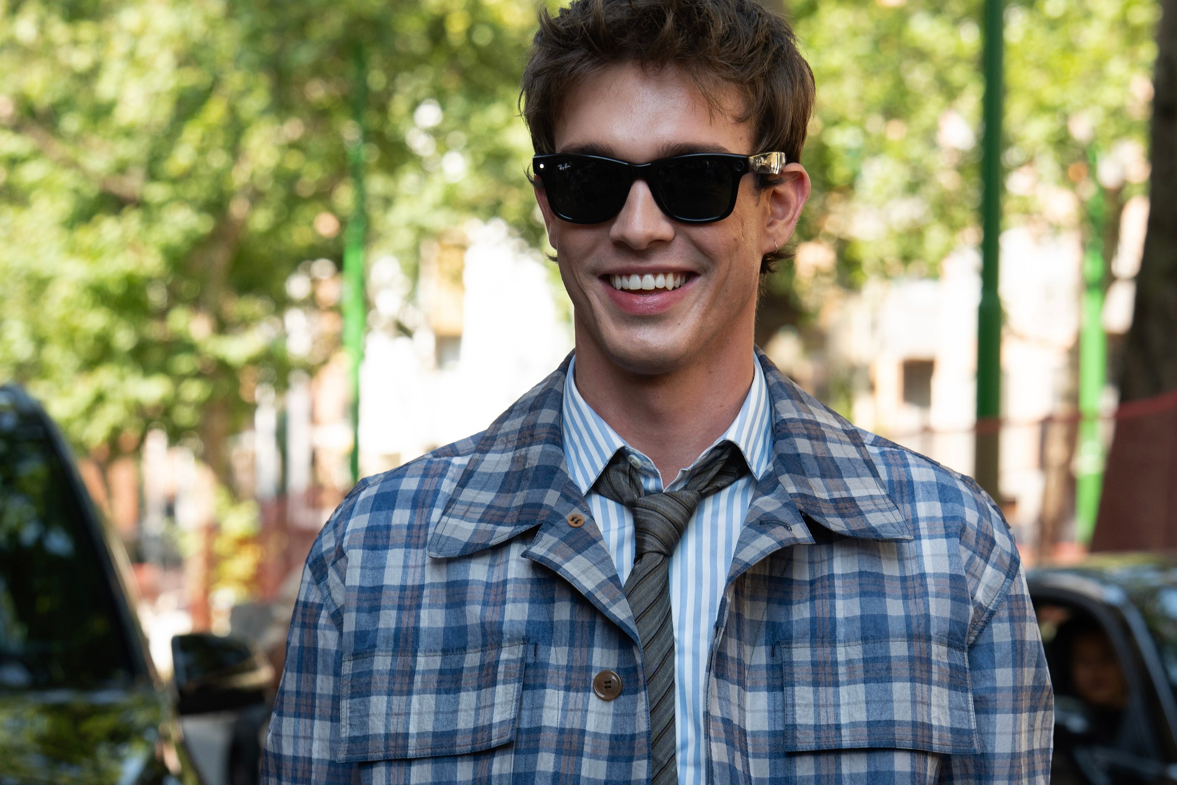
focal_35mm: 106
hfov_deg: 19.3
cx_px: 587
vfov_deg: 12.8
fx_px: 3466
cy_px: 706
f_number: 5
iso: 640
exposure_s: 1/500
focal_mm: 70
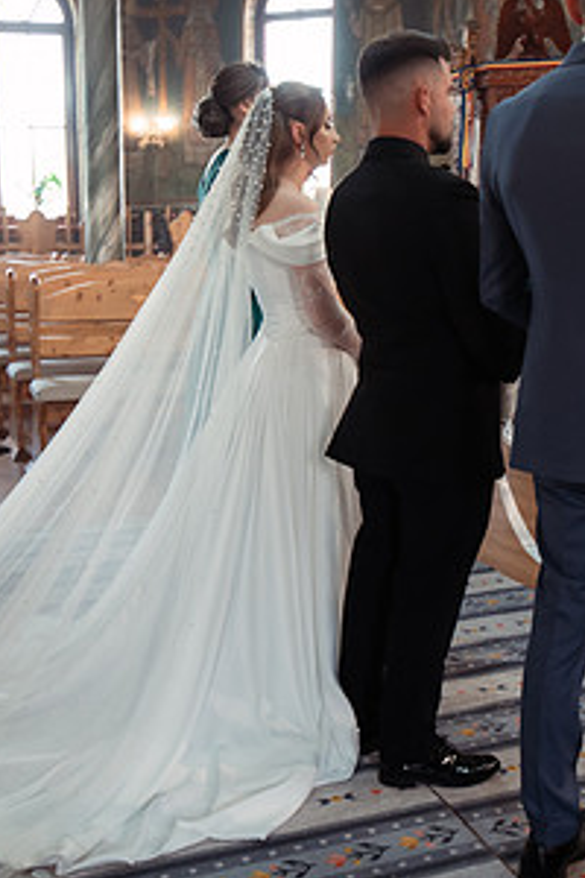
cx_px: 284
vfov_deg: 43.6
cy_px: 416
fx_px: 1097
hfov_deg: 29.9
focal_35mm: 45
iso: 1600
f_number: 3.2
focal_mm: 30
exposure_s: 1/200
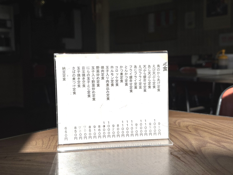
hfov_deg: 39.7
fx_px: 323
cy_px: 88
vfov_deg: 30.3
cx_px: 116
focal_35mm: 48
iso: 64
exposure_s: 1/10526
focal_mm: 6.76
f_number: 1.78
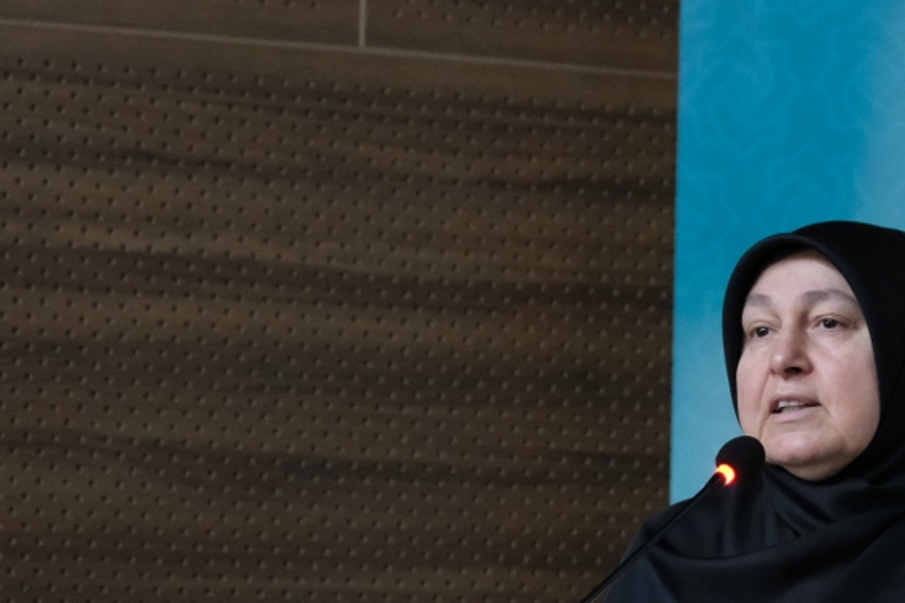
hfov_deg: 8.1
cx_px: 742
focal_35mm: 254
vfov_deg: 5.4
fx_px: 6385
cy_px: 482
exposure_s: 1/50
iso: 6400
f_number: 4
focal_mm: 80
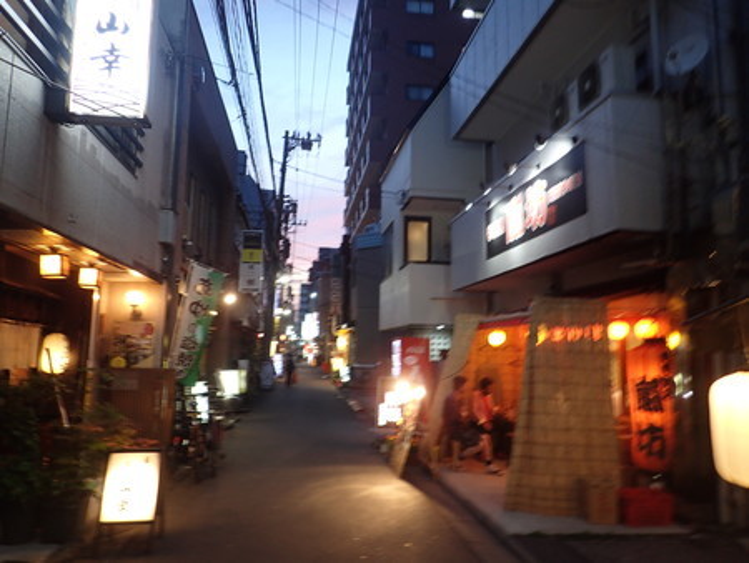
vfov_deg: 54.9
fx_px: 541
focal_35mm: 25
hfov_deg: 69.4
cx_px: 374
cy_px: 282
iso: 200
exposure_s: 1/15
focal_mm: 4.5
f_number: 2
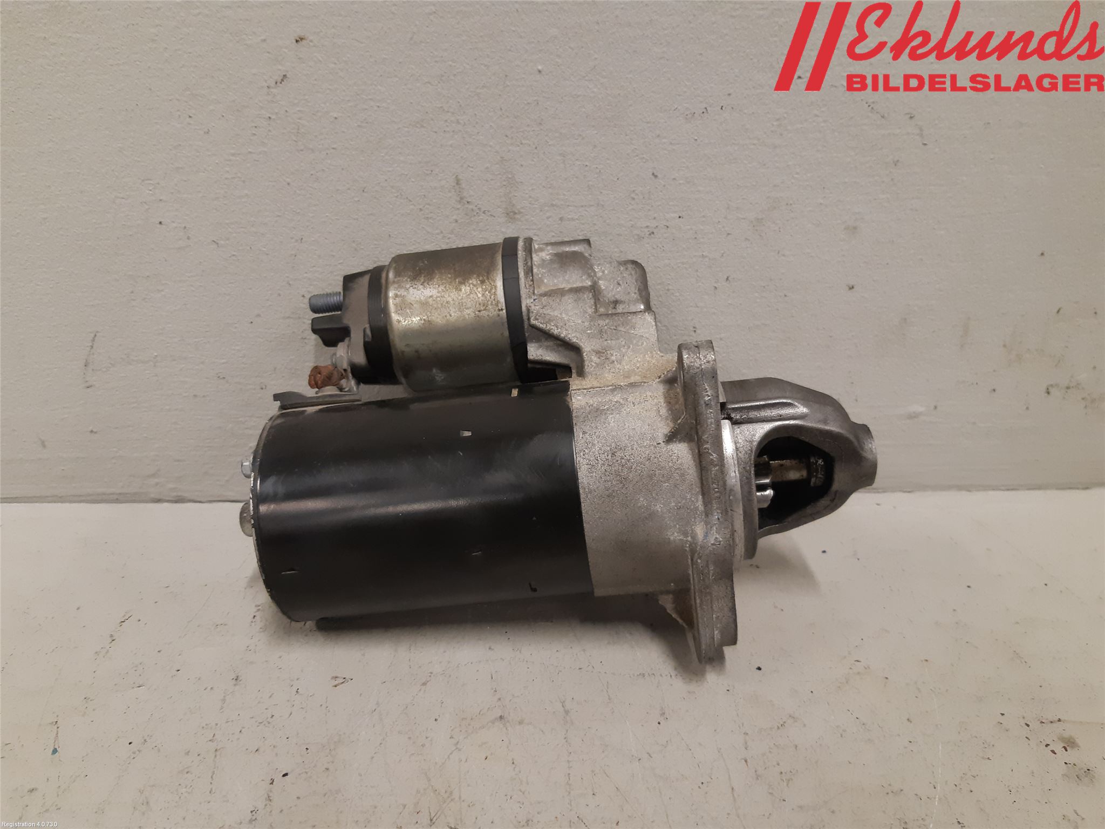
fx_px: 830
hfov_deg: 67.3
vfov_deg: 53.1
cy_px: 414
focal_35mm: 26
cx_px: 552
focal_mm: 3.93
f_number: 1.7
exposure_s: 1/50
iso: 200
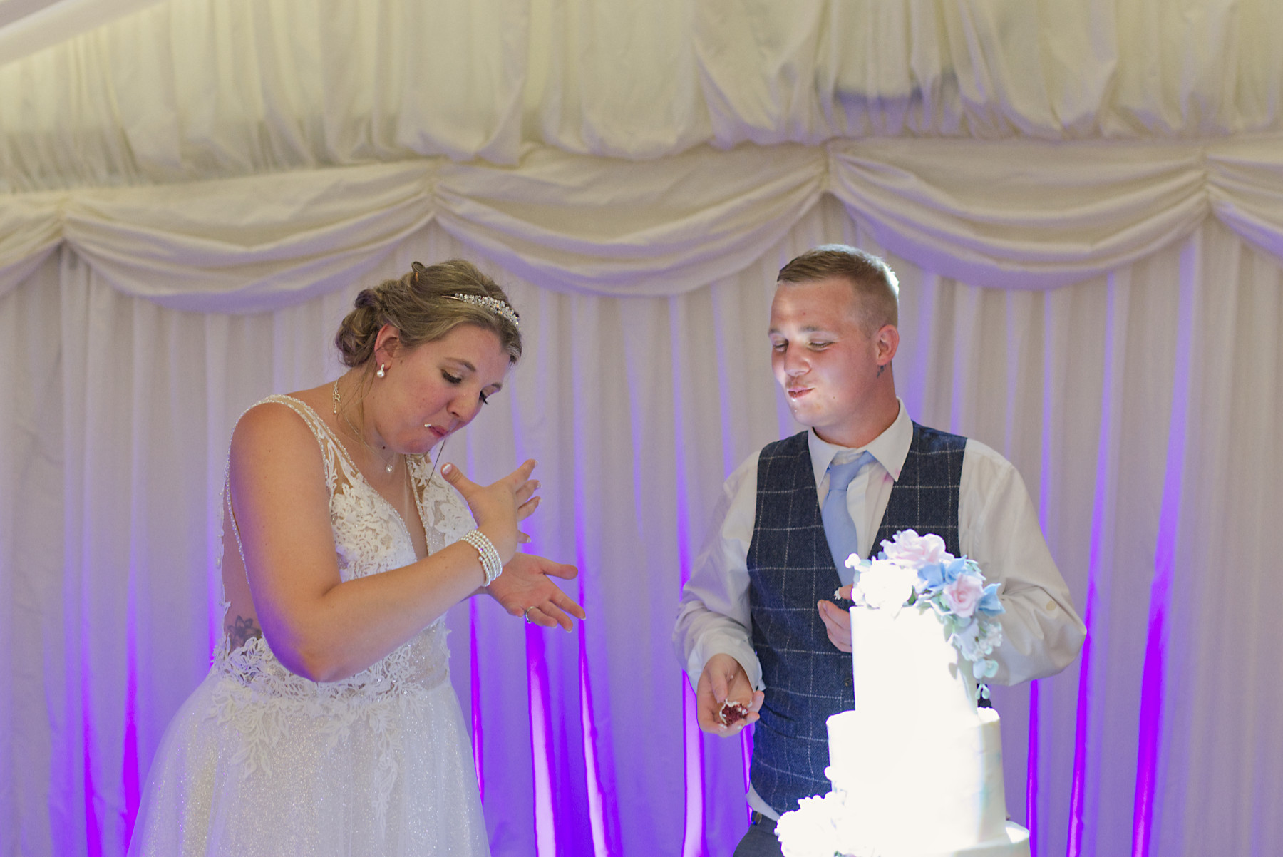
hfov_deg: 37.8
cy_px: 428
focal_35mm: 52
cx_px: 642
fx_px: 1872
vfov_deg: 25.8
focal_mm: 35
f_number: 2.2
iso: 2000
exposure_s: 1/320
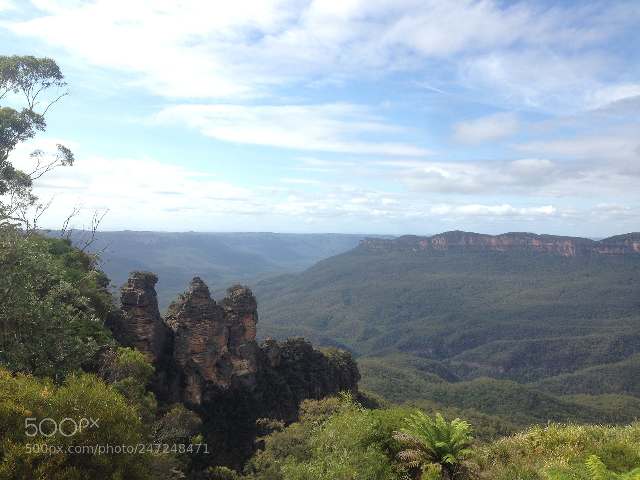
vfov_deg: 42.9
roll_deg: -2.5
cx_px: 320
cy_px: 240
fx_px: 610
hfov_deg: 55.4
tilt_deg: -2.1
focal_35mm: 33
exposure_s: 1/1323
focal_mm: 4.12
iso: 50
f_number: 2.4
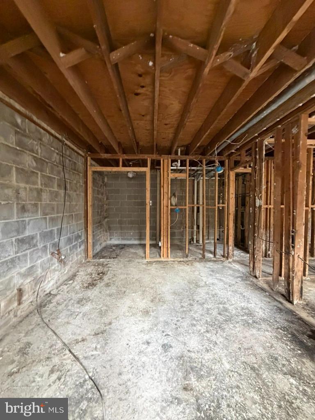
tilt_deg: +1.3
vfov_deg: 102.1
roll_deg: +3.0
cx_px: 158
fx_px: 170
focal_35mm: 14
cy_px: 210
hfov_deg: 85.7
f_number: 2.2
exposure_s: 1/60
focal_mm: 2.22
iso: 800
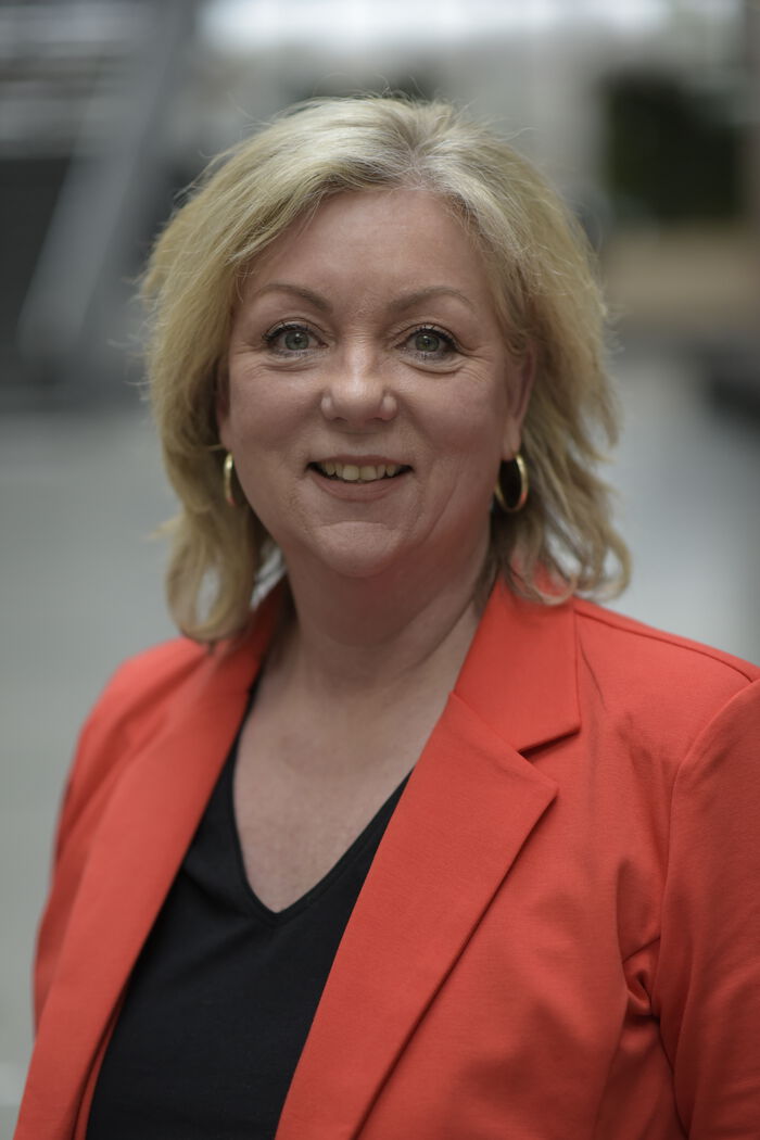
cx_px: 380
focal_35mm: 85
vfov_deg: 23.9
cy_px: 570
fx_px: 2691
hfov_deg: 16.1
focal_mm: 85
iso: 1600
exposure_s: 1/2000
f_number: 2
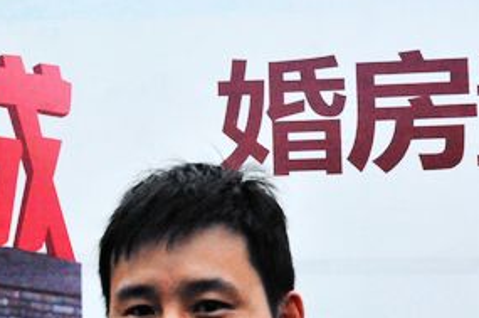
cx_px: -54
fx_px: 1275
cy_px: 299
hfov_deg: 20.3
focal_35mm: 96
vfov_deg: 14.0
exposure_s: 1/4000
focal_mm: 36
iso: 6400
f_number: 9
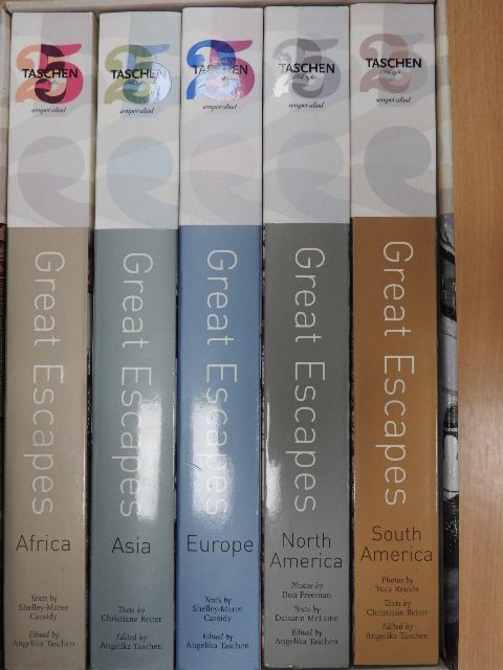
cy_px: 335
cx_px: 252
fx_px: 581
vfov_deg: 60.0
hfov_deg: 46.8
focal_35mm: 30
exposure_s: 1/60
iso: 200
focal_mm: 5.4
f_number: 3.5
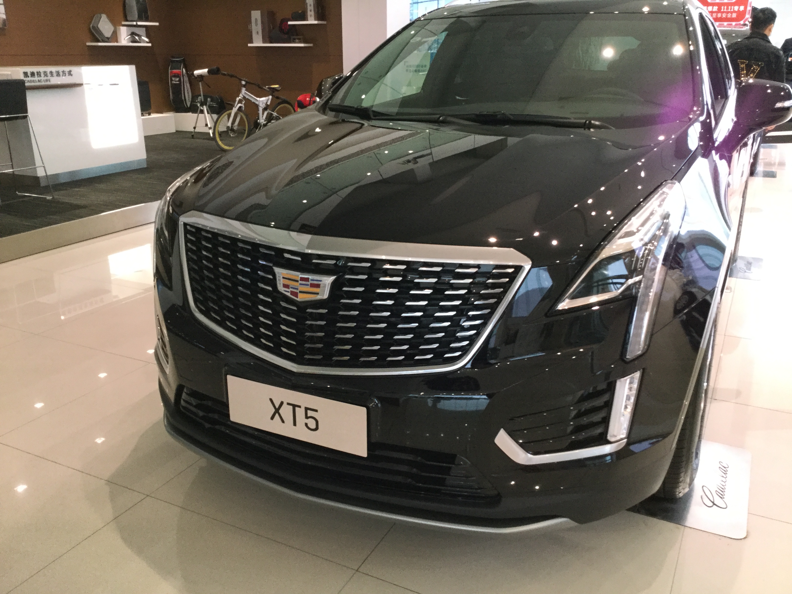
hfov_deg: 58.4
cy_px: 297
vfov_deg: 45.4
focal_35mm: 31
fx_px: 709
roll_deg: -2.5
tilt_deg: -17.5
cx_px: 396
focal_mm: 3.3
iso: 125
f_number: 2.4
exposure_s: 1/33
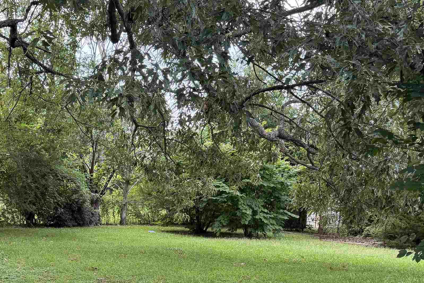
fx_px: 565
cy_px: 246
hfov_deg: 38.6
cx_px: 51
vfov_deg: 27.2
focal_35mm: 48
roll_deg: -0.7
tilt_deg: -6.0
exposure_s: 1/223
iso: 200
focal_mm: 6.76
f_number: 1.78
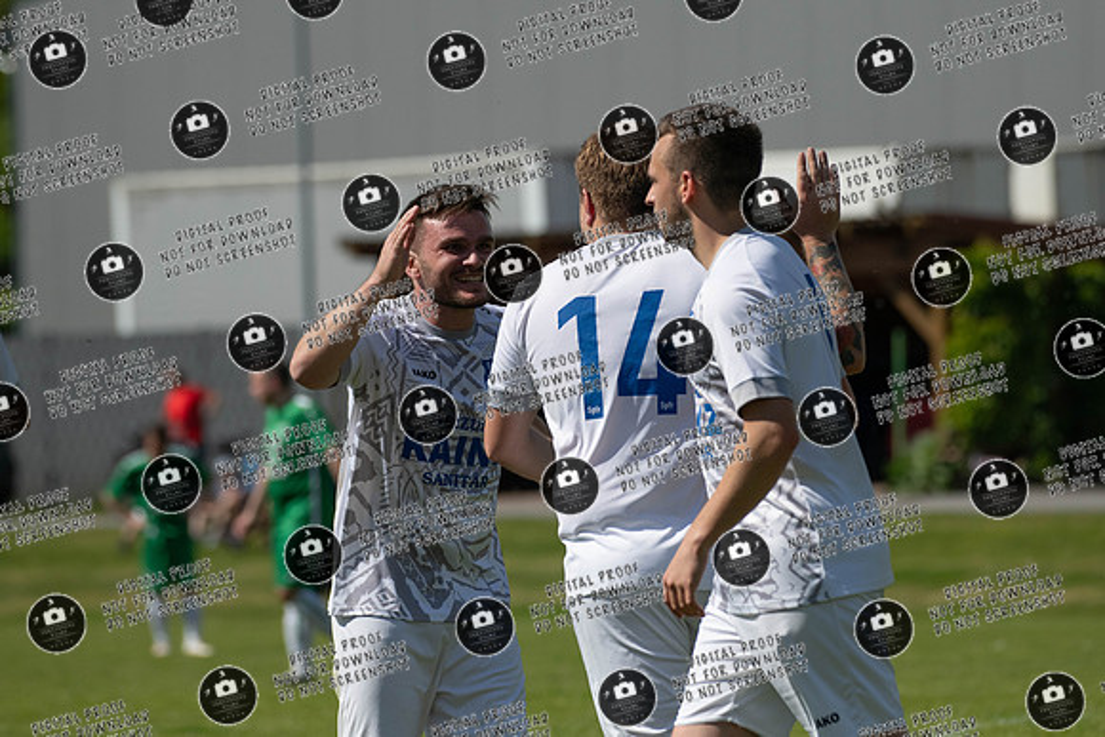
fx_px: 8772
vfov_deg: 4.8
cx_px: 607
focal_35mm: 286
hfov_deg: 7.2
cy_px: 332
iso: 640
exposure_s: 1/8000
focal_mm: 260
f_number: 5.6
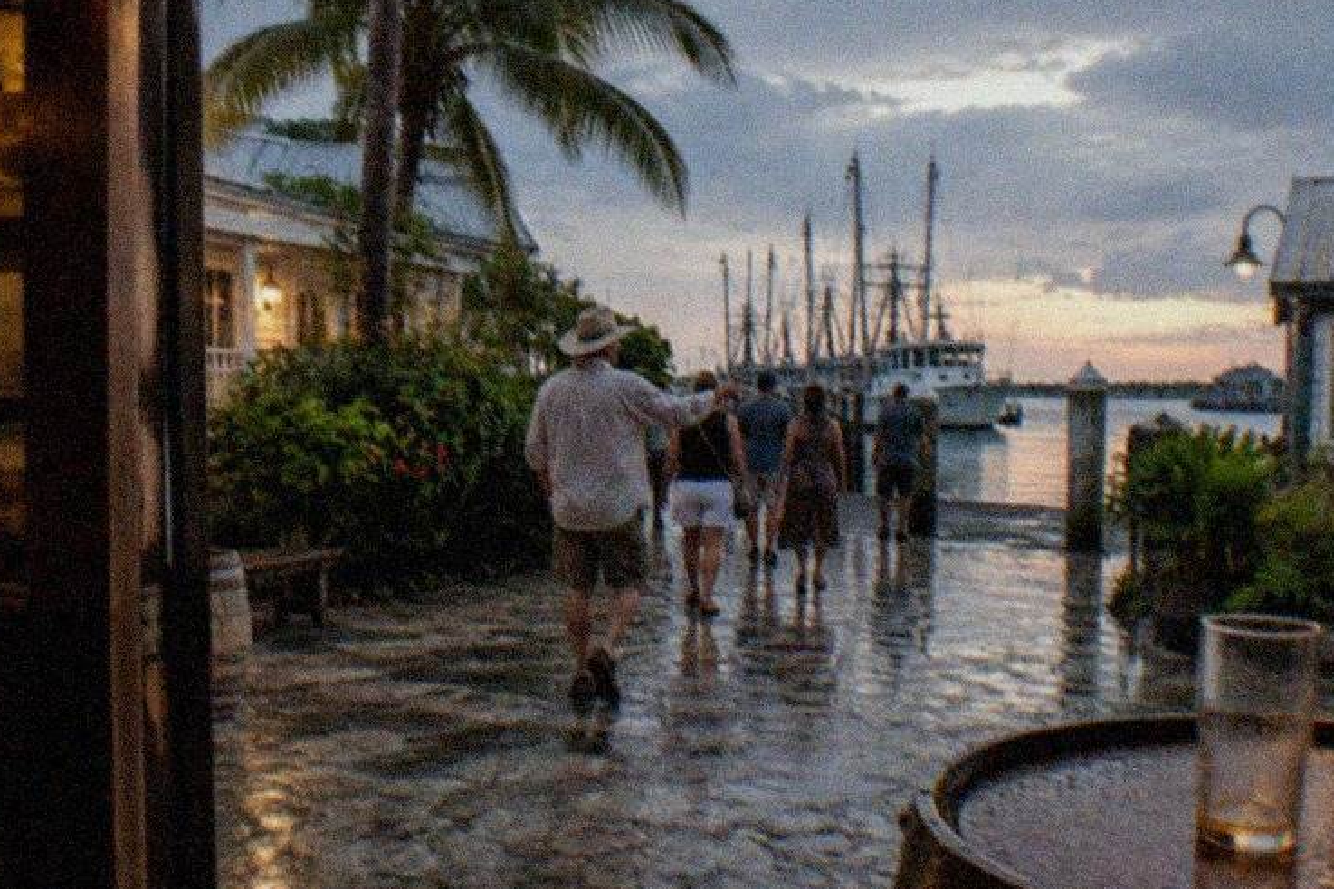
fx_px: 1408
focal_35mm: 38
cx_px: 699
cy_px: 472
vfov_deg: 35.0
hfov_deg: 50.7
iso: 6400
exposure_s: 1/160
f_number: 3.5
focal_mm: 35
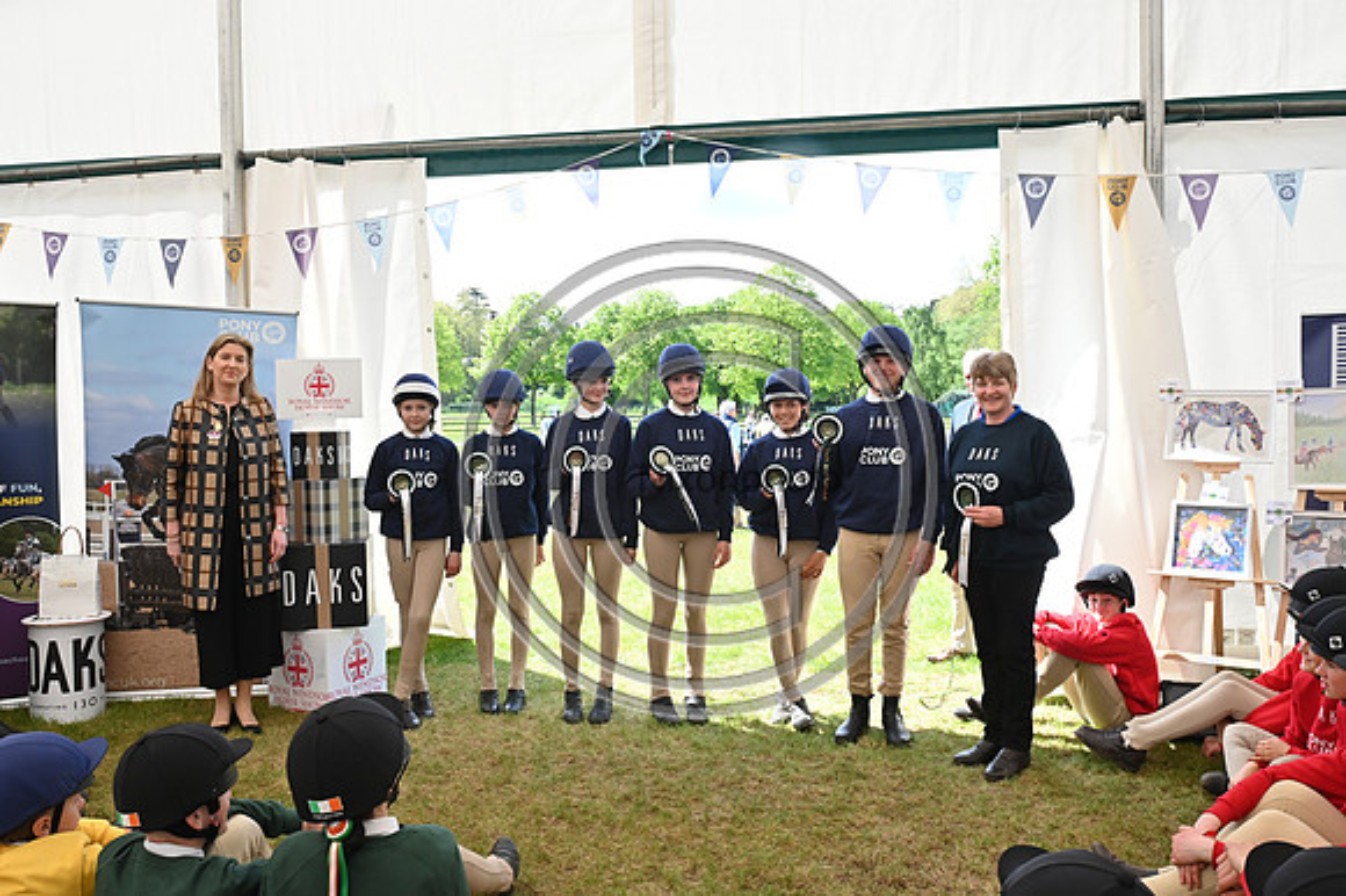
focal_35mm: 27
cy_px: 448
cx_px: 673
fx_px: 1009
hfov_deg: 67.4
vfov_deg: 47.9
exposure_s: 1/320
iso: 800
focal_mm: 27
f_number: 8
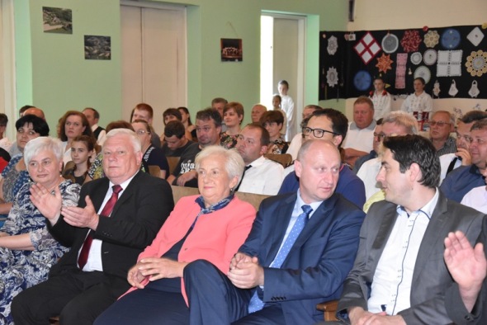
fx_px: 974
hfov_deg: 28.1
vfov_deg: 18.9
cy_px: 162
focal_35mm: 72
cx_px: 244
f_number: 4.8
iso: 2500
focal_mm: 48
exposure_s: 1/60
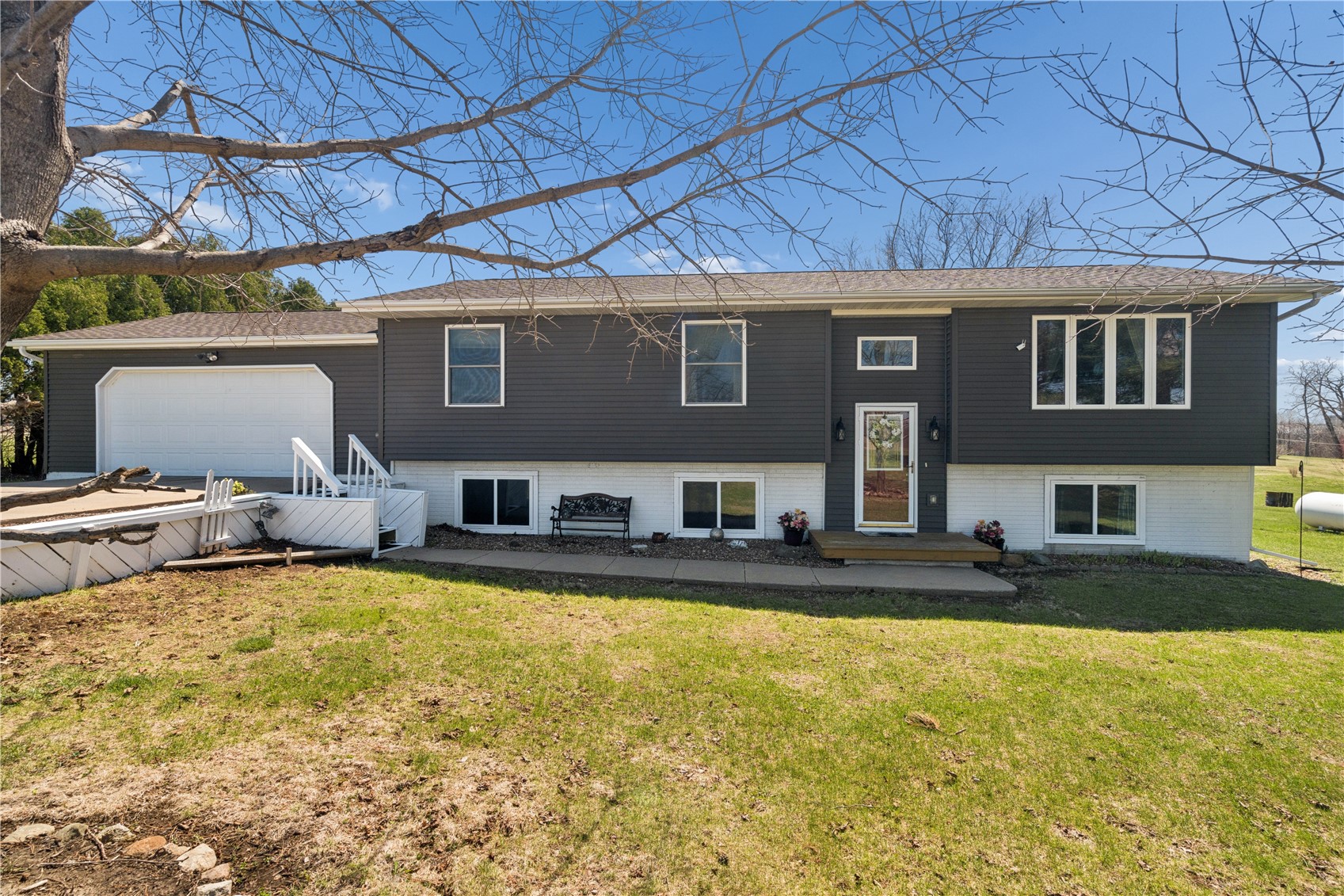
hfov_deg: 96.7
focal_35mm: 16
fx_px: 597
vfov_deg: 73.7
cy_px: 448
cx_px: 672
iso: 400
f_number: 10
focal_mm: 16
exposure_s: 1/250
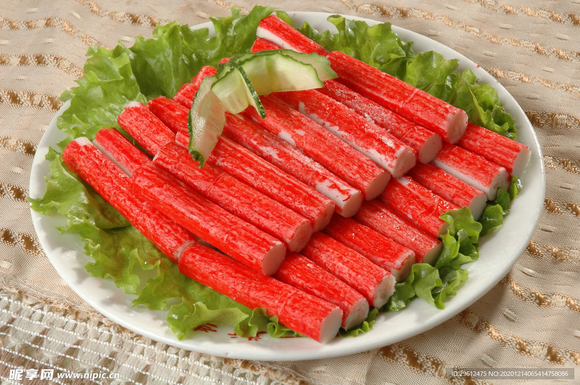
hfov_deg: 21.9
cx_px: 290
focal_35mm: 93
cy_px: 192
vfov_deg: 14.7
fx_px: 1497
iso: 200
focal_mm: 62
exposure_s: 1/125
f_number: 16
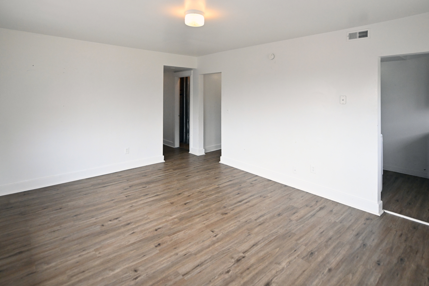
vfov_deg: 62.8
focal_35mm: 19
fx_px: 226
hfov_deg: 86.9
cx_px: 222
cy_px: 93
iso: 2500
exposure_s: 1/2000
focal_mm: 14
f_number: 2.8
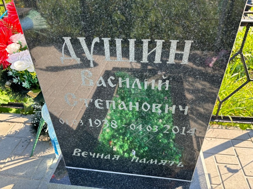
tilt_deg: -35.5
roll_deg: -1.1
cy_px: 94
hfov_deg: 67.3
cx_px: 126
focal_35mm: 26
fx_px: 190
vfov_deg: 53.1
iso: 50
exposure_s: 1/315
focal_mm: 5.96
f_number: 1.6
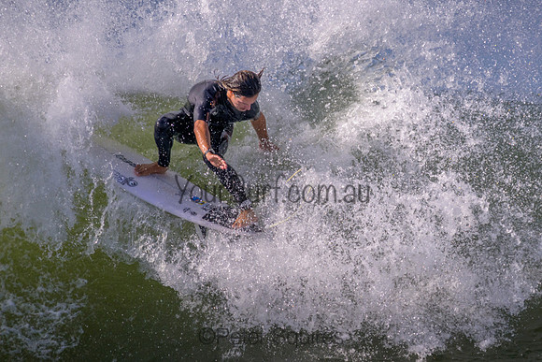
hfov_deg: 1.8
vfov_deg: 1.2
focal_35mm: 1126
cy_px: 151
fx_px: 16949
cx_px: 381
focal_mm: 800
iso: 800
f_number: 11
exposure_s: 1/2000
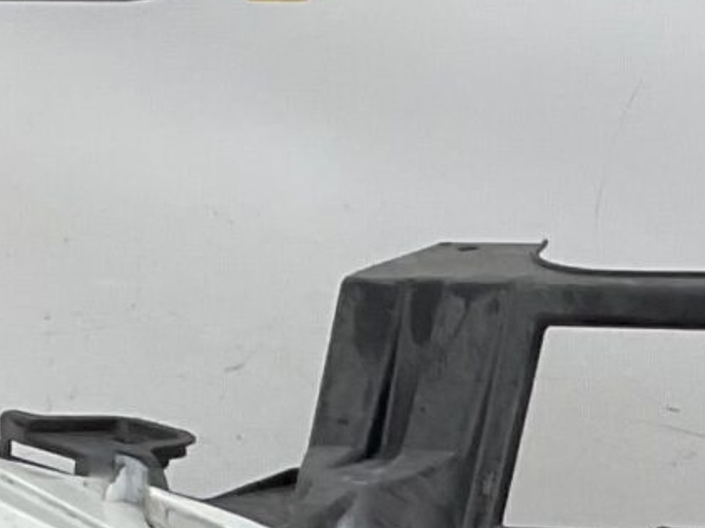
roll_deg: -1.2
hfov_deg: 10.5
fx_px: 3582
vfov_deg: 8.3
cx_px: 1340
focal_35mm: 176
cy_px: 725
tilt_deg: -8.1
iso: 16
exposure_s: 1/202
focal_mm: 3
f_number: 1.8
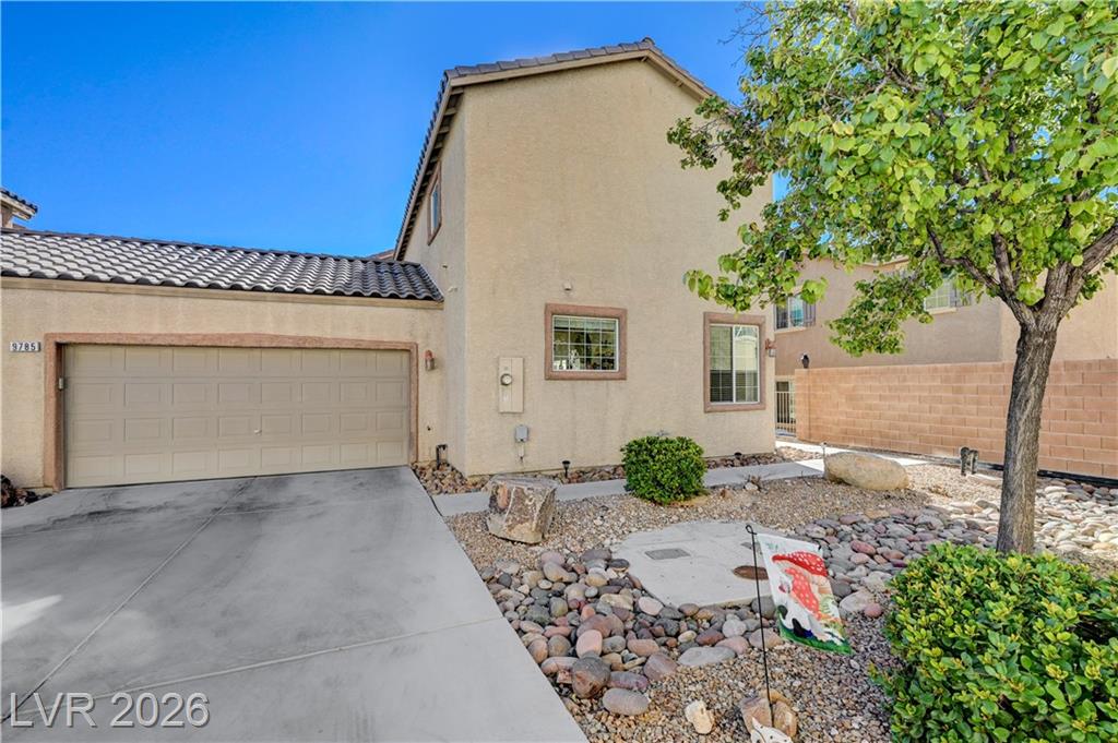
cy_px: 372
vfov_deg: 75.4
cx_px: 559
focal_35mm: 16
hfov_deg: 98.6
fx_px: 481
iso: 800
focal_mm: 15.5
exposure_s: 1/500
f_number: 8
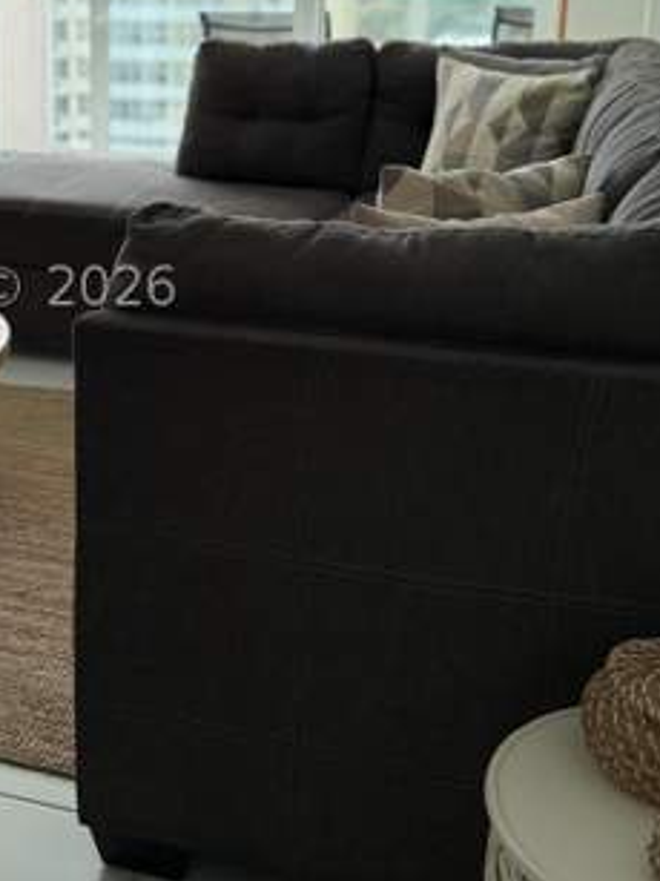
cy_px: 287
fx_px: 1272
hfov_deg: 28.3
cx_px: 109
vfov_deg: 37.7
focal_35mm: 50
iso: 100
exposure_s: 1/1618
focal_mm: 6.76
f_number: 1.78
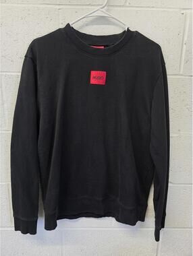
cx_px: 96
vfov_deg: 73.9
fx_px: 171
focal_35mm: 23
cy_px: 128
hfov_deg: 59.0
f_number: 1.7
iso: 320
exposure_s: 1/120
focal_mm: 6.3
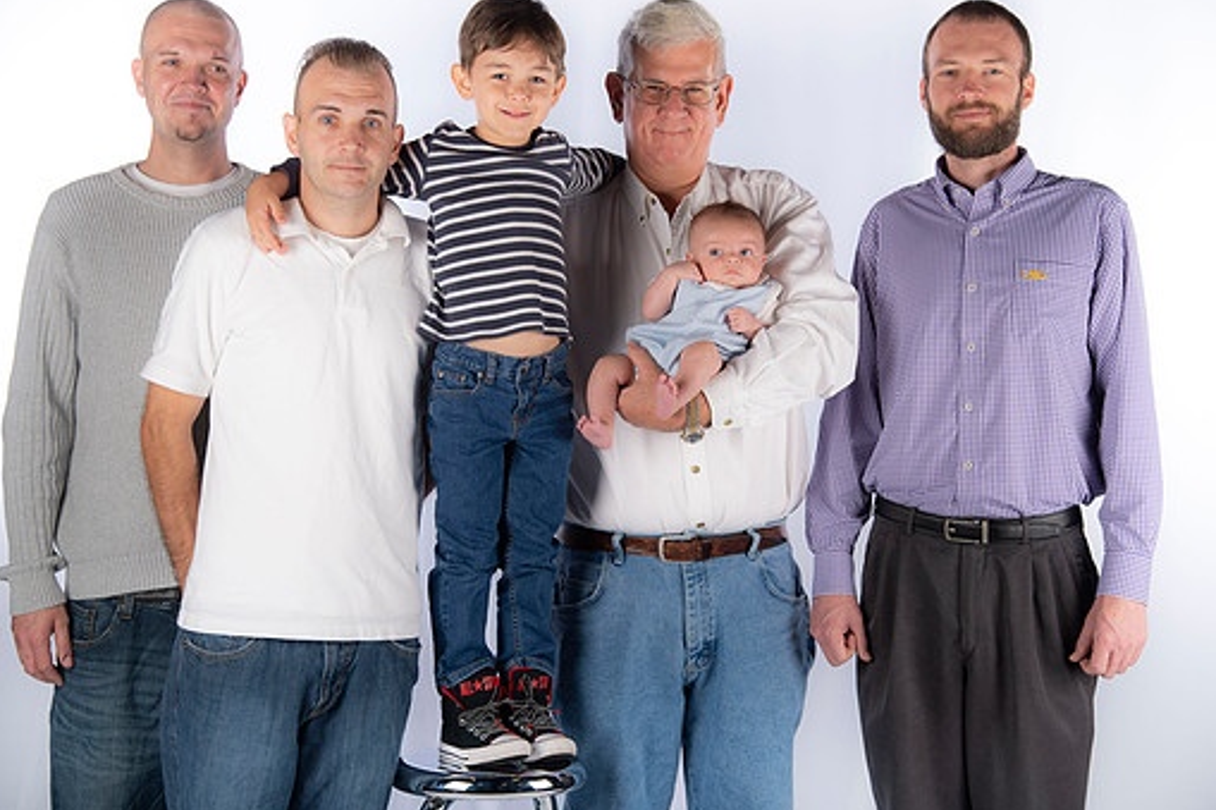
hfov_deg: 27.4
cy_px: 368
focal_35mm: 74
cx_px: 595
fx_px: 2499
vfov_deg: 18.4
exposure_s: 1/200
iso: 100
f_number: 5.6
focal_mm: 65
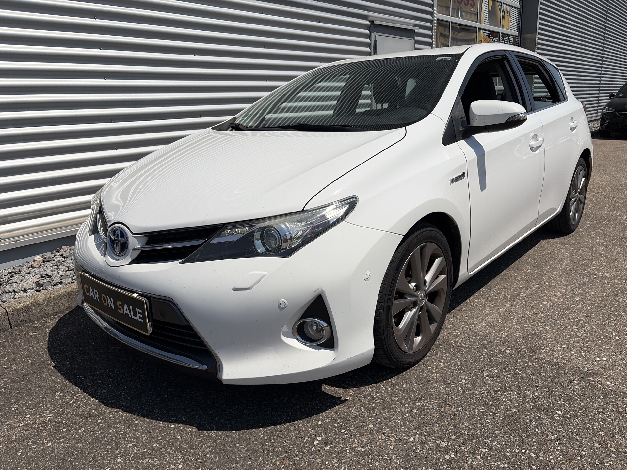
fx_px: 471
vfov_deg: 53.1
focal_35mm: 26
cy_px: 235
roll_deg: +3.2
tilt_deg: -14.9
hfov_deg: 67.3
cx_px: 314
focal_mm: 5.96
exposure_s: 1/11905
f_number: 1.6
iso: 50
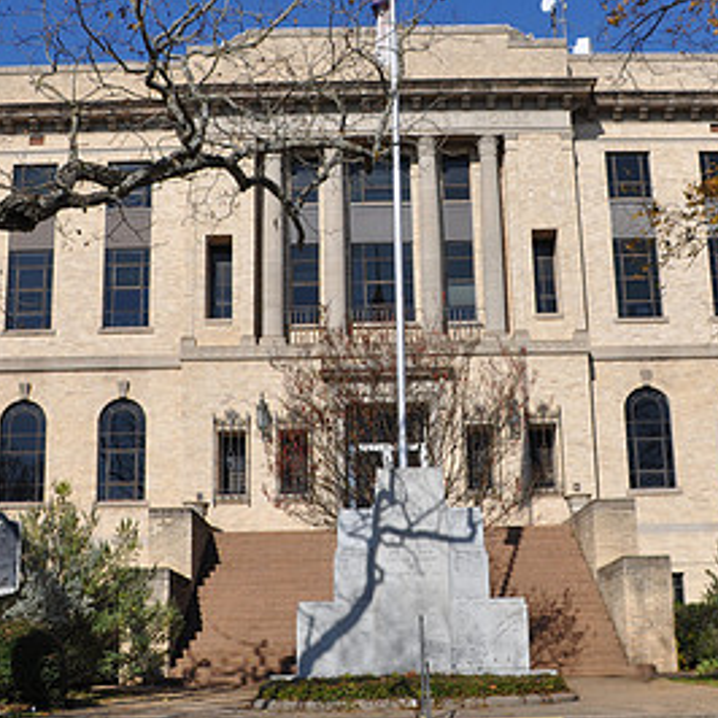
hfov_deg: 34.0
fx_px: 1173
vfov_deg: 34.0
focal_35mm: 50
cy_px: 336
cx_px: 394
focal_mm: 18
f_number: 9
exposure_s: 1/320
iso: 200
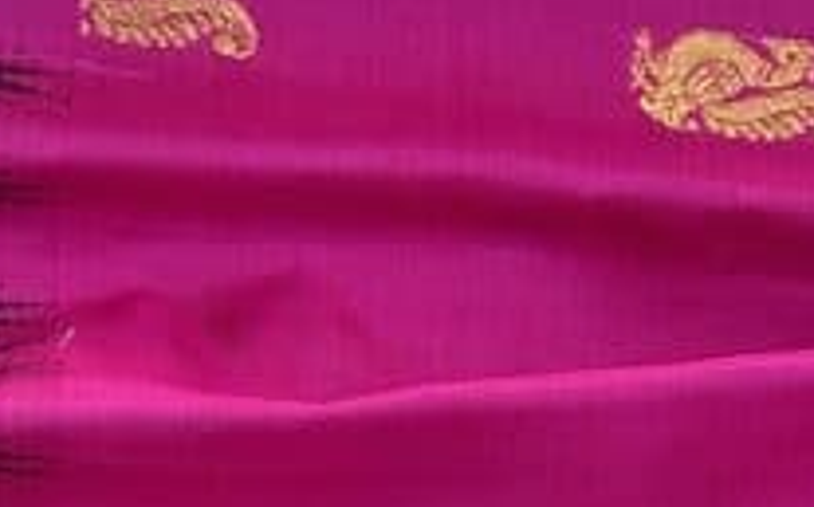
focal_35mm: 160
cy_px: 1313
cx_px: 460
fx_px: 3547
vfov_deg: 7.5
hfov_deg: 13.1
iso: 125
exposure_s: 1/100
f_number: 1.5
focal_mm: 5.7
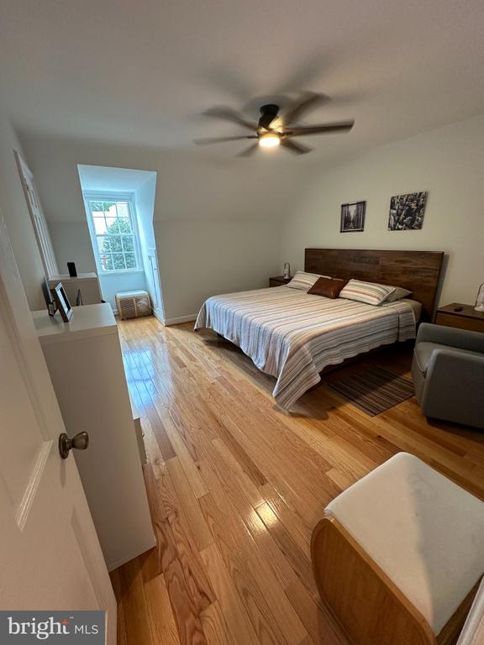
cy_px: 322
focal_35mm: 14
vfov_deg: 102.1
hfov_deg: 85.7
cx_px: 242
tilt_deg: -17.6
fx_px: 261
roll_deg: +0.9
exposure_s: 1/60
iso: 160
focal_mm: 2.22
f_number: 2.2
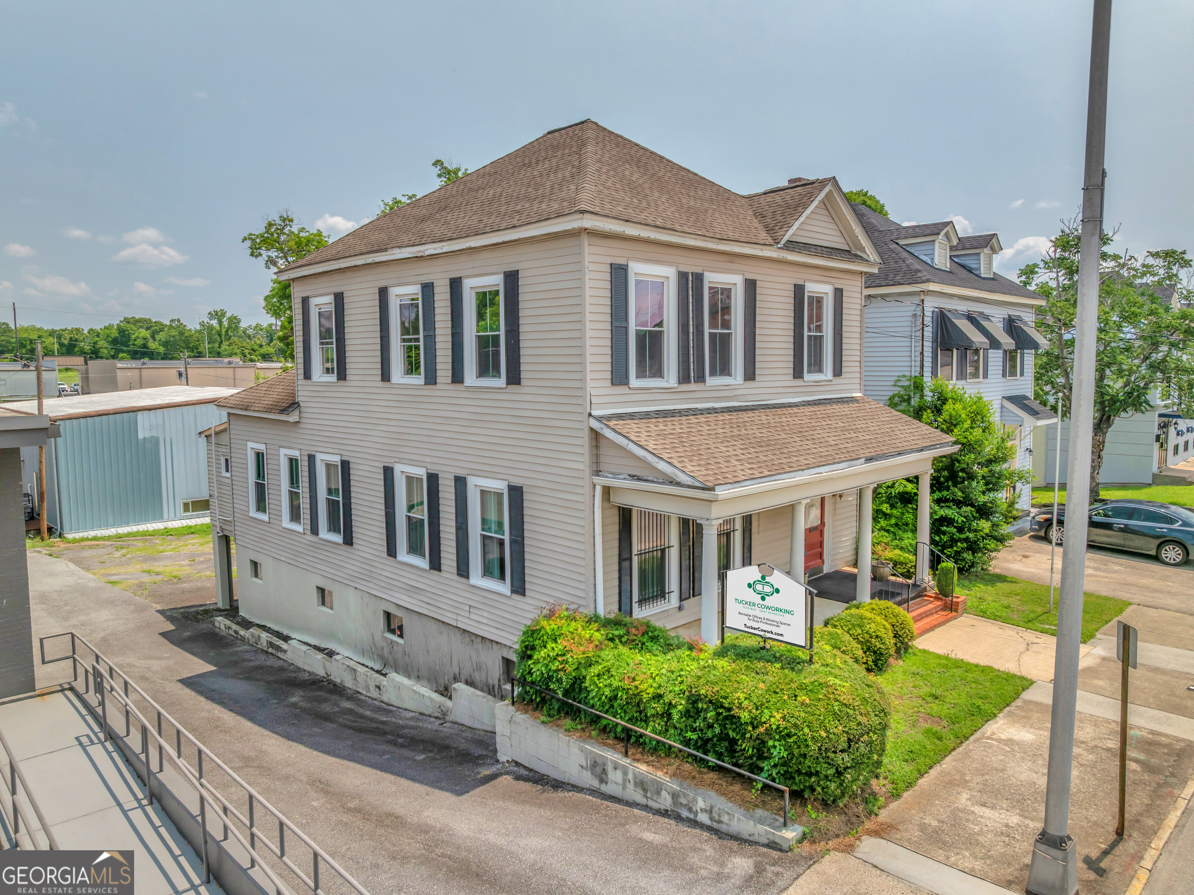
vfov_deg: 56.8
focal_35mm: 24
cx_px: 597
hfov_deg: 71.6
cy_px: 448
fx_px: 827
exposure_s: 1/400
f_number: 4.5
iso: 100
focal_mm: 12.29
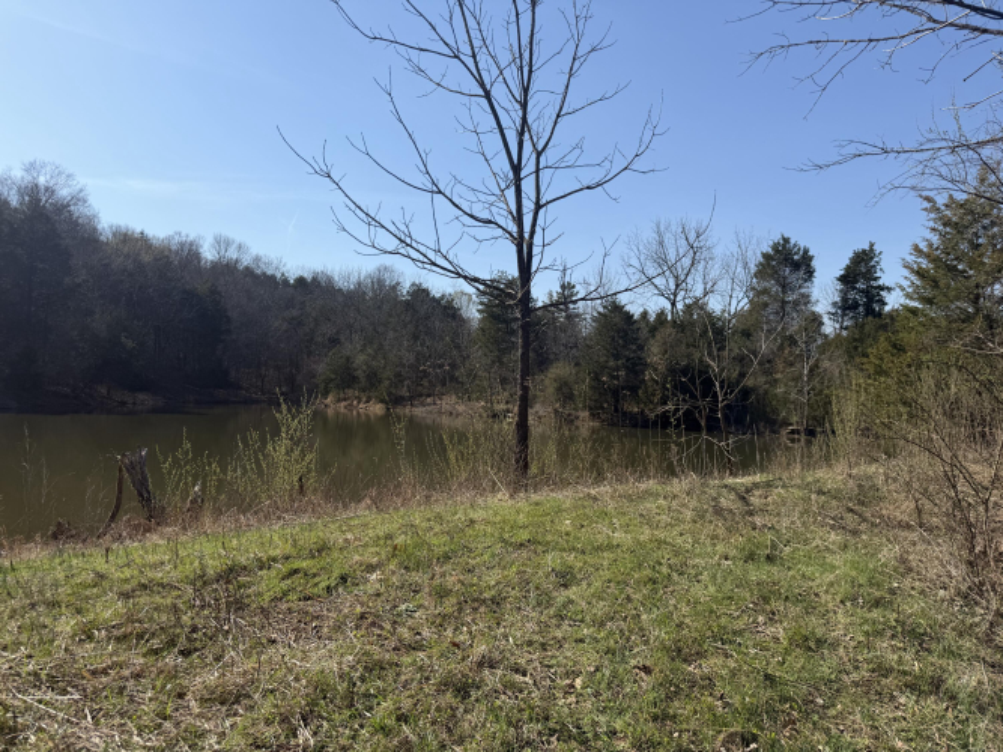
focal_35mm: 24
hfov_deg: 71.6
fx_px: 695
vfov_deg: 56.8
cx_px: 502
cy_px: 376
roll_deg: +0.1
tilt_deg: +2.9
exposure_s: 1/4673
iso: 80
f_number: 1.78
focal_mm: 6.76
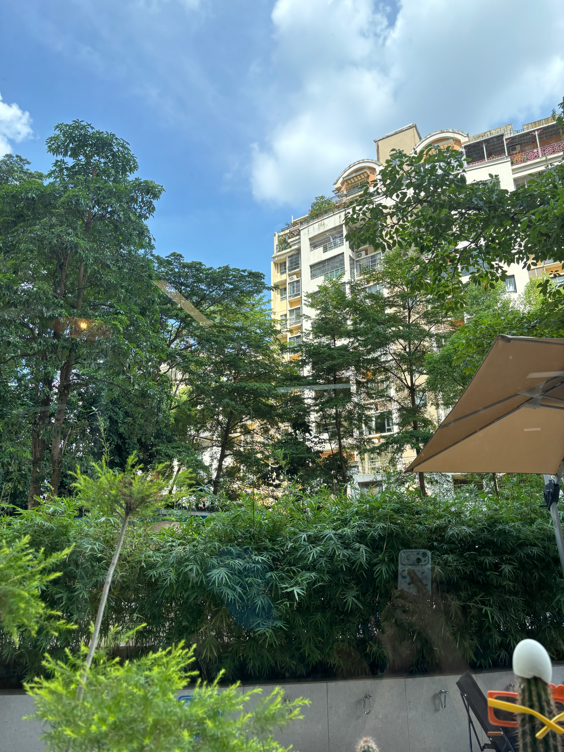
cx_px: 282
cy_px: 376
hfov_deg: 53.1
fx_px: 565
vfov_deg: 67.3
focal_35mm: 26
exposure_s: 1/693
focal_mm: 5.96
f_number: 1.6
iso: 50
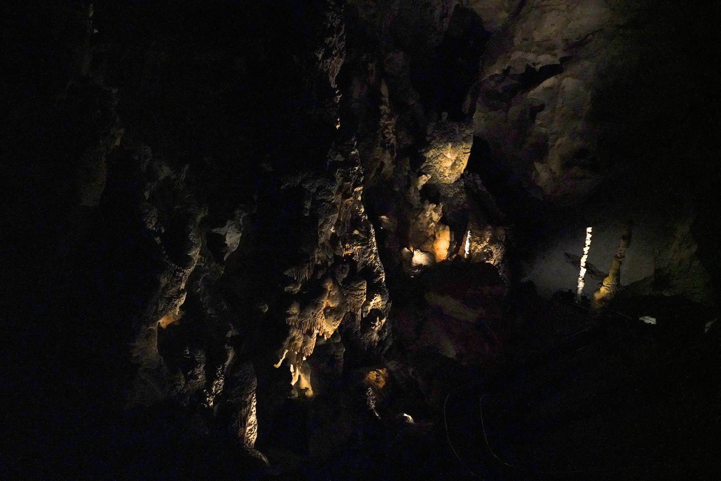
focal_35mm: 28
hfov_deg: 65.5
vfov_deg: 46.4
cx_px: 360
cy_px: 240
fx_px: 561
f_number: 4
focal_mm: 28
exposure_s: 1/80
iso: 12800
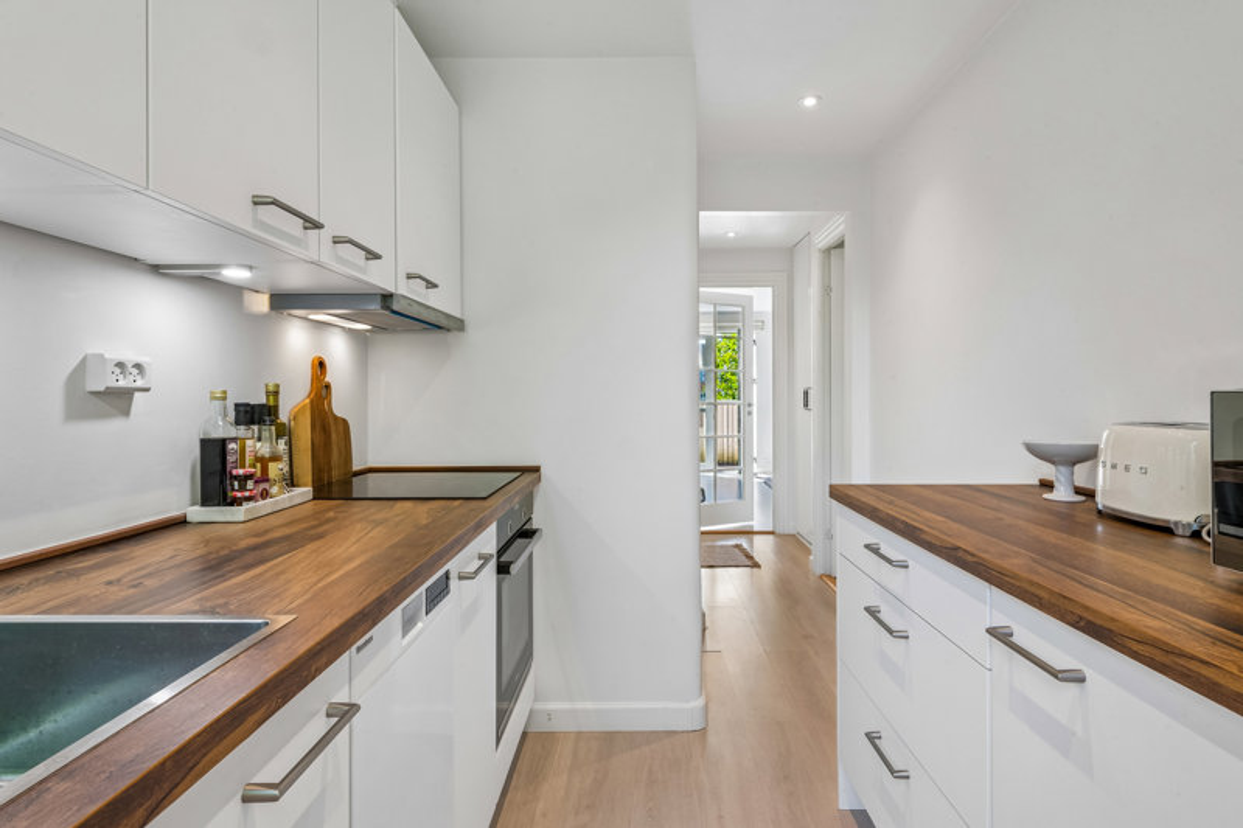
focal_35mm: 20
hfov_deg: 84.0
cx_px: 622
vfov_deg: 61.9
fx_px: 690
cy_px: 414
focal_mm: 20
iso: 400
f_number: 18
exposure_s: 1/8
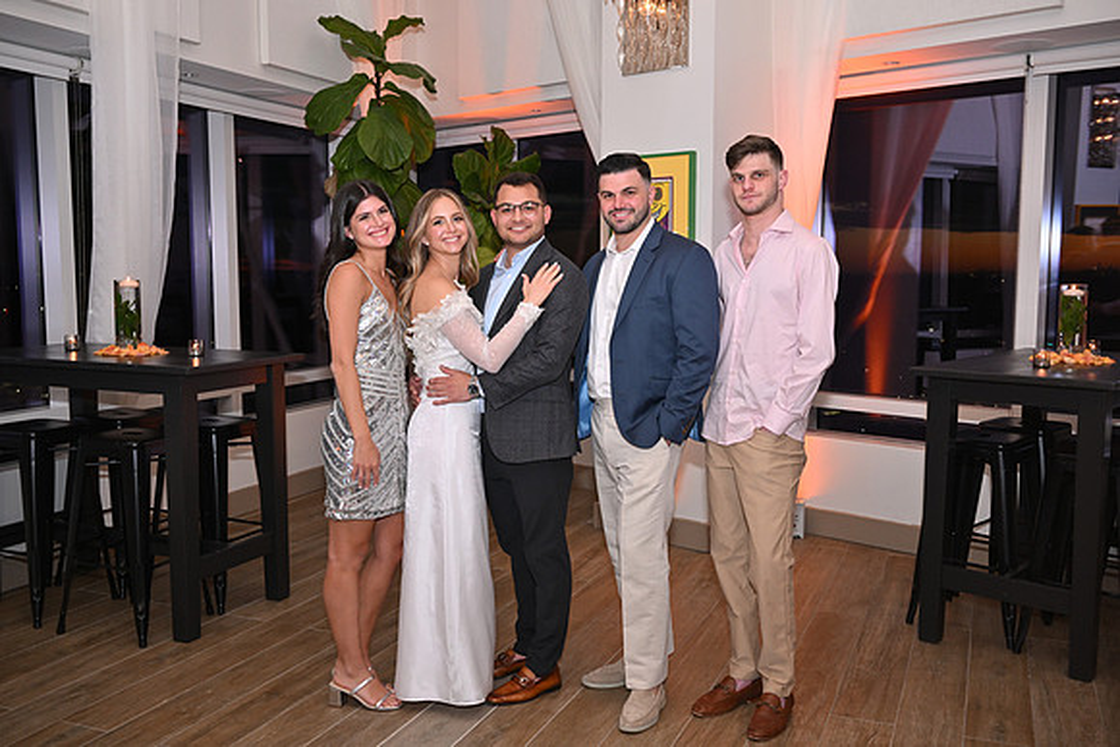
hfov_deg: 56.5
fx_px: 1042
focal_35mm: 34
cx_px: 560
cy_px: 374
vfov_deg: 39.4
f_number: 5.6
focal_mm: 33.5
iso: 1250
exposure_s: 1/60
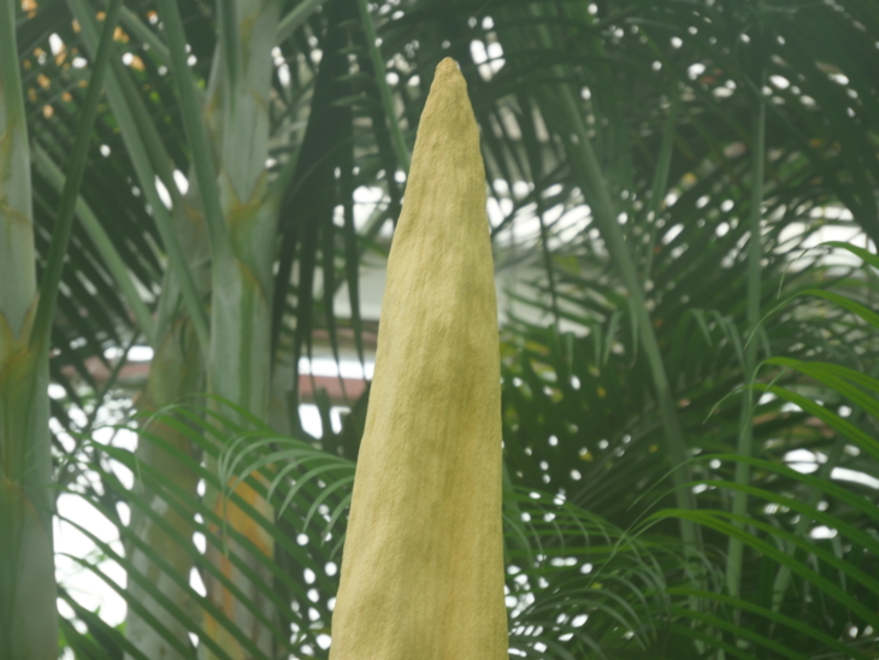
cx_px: 440
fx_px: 2642
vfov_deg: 14.2
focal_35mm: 104
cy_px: 330
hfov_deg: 18.9
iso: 250
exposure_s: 1/40
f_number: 5.6
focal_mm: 52
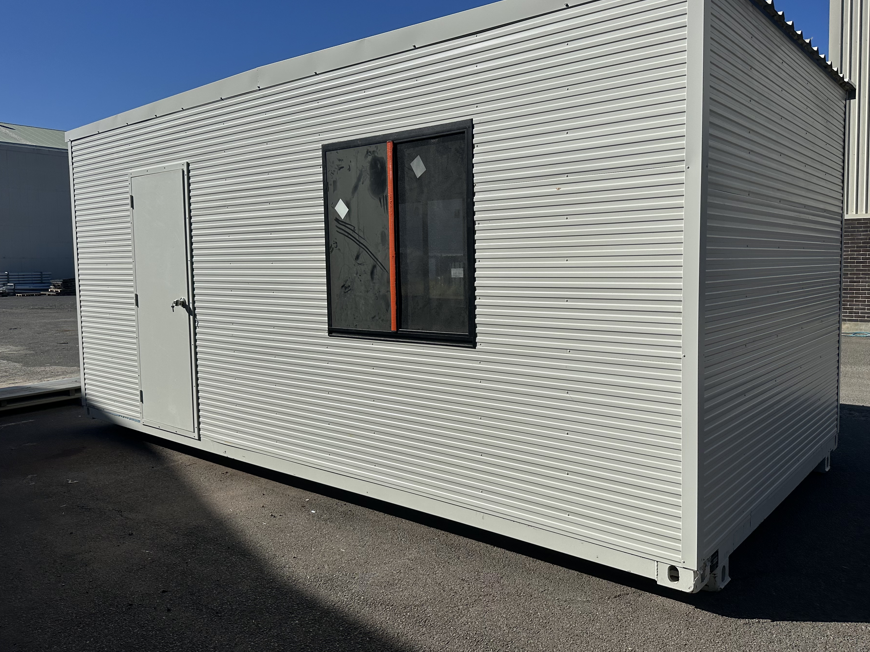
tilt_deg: -5.2
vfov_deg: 51.4
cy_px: 319
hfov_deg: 65.2
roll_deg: +1.1
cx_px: 475
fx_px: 679
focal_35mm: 27
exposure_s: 1/10753
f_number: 1.78
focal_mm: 6.86
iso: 80
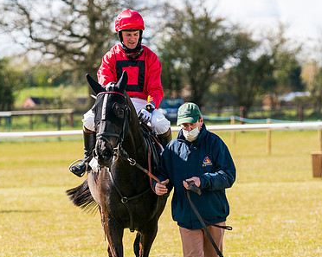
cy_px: 191
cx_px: 158
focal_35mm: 260
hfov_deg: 7.4
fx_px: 2476
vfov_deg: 5.9
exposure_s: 1/2500
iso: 400
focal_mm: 150
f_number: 4
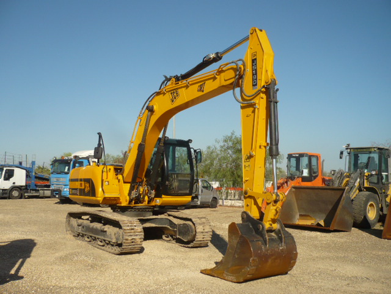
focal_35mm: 35
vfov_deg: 40.7
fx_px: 395
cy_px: 147
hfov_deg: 52.6
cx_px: 196
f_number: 8
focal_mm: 5.8
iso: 100
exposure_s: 1/320
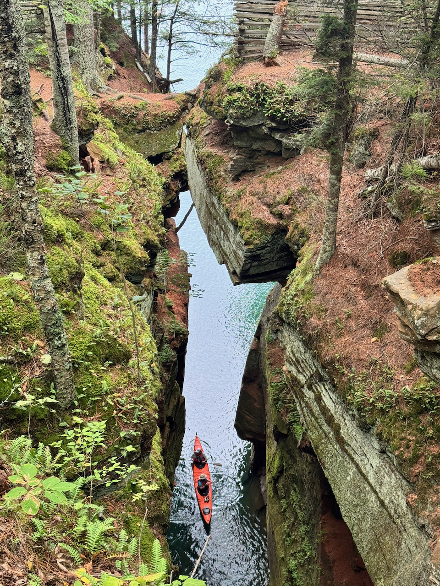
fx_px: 813
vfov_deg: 39.7
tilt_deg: -30.3
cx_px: 220
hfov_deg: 30.3
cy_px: 293
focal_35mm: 48
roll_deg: +1.2
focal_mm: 6.76
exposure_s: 1/137
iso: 64
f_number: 1.78
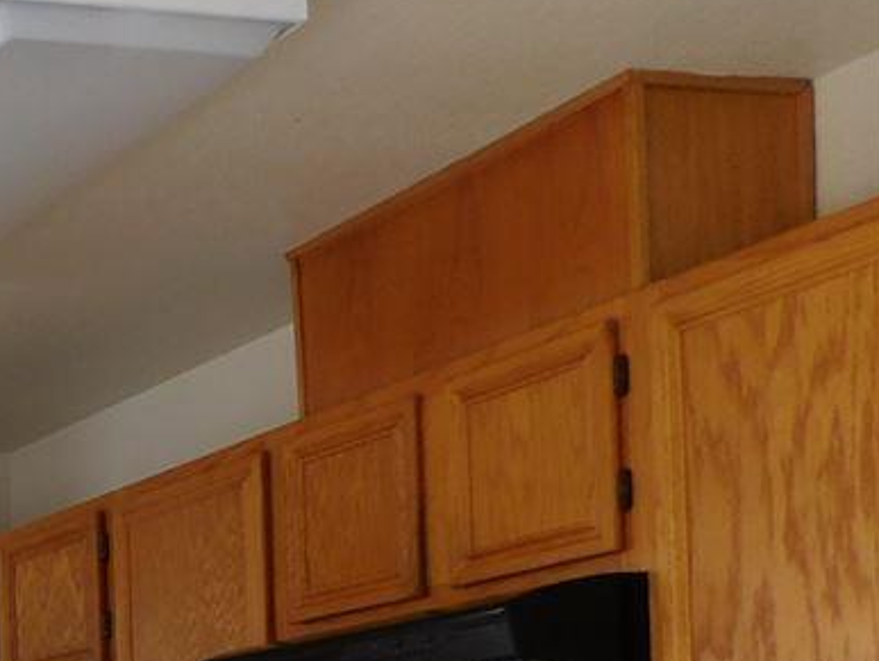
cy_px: 913
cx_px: -568
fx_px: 1932
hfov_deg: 20.5
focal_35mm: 76
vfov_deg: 17.9
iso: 125
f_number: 3
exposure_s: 1/50
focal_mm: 4
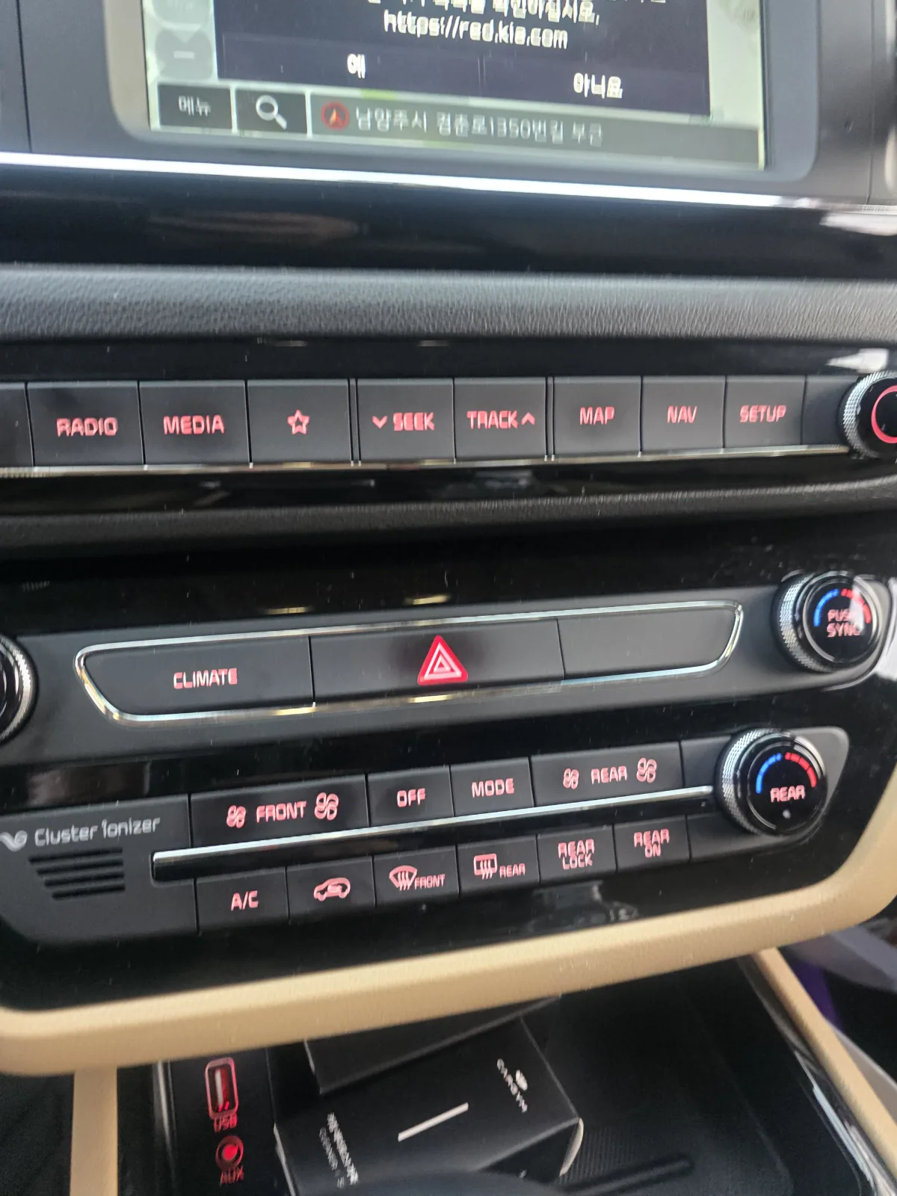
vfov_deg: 73.9
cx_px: 448
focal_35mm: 23
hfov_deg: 58.9
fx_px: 795
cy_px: 598
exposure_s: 1/60
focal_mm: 6.3
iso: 1000
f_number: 1.7
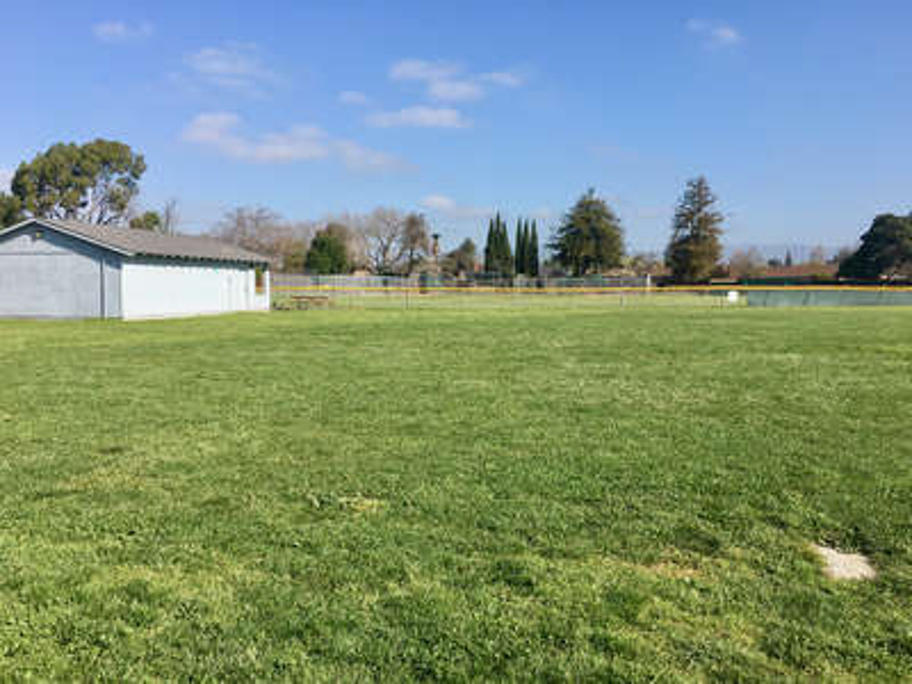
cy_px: 342
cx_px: 456
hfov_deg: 61.7
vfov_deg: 48.2
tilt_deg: -5.0
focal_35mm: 29
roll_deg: +0.9
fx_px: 764
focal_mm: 4.15
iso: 25
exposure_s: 1/1241
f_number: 2.2
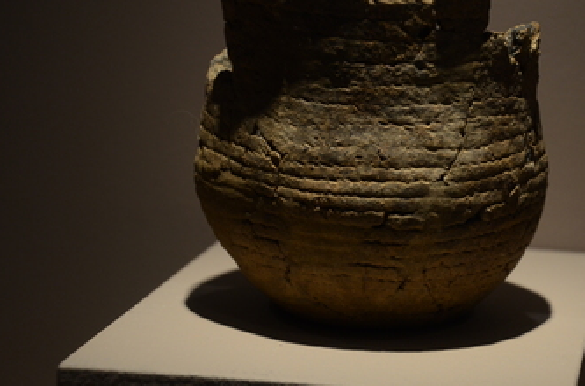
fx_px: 1863
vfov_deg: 11.8
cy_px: 157
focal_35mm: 115
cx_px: 381
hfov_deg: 17.8
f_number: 5
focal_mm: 58
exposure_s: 1/80
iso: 640
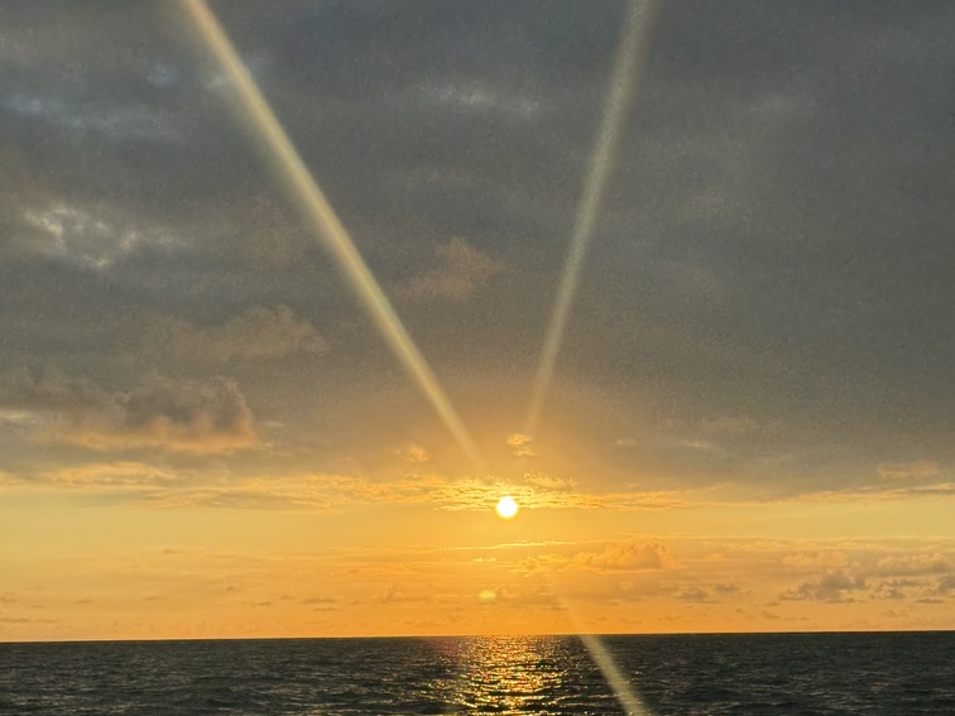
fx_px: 1793
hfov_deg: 29.8
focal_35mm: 65
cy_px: 561
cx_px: 484
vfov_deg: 22.3
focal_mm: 6.76
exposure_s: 1/12500
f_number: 1.78
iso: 64
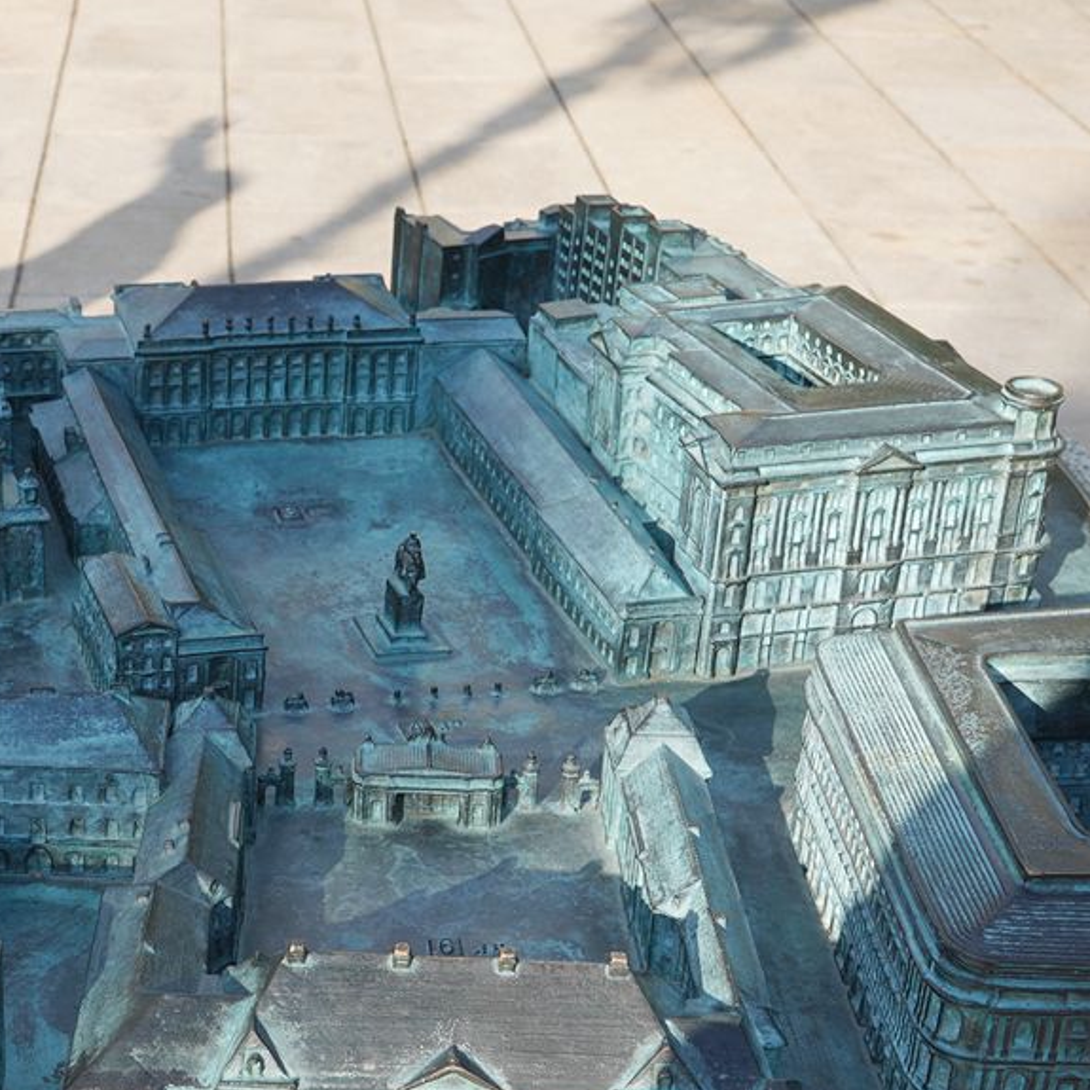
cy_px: 825
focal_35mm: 71
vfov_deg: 24.0
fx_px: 2529
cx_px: 210
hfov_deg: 23.9
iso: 100
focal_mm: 24
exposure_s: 1/100
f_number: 9
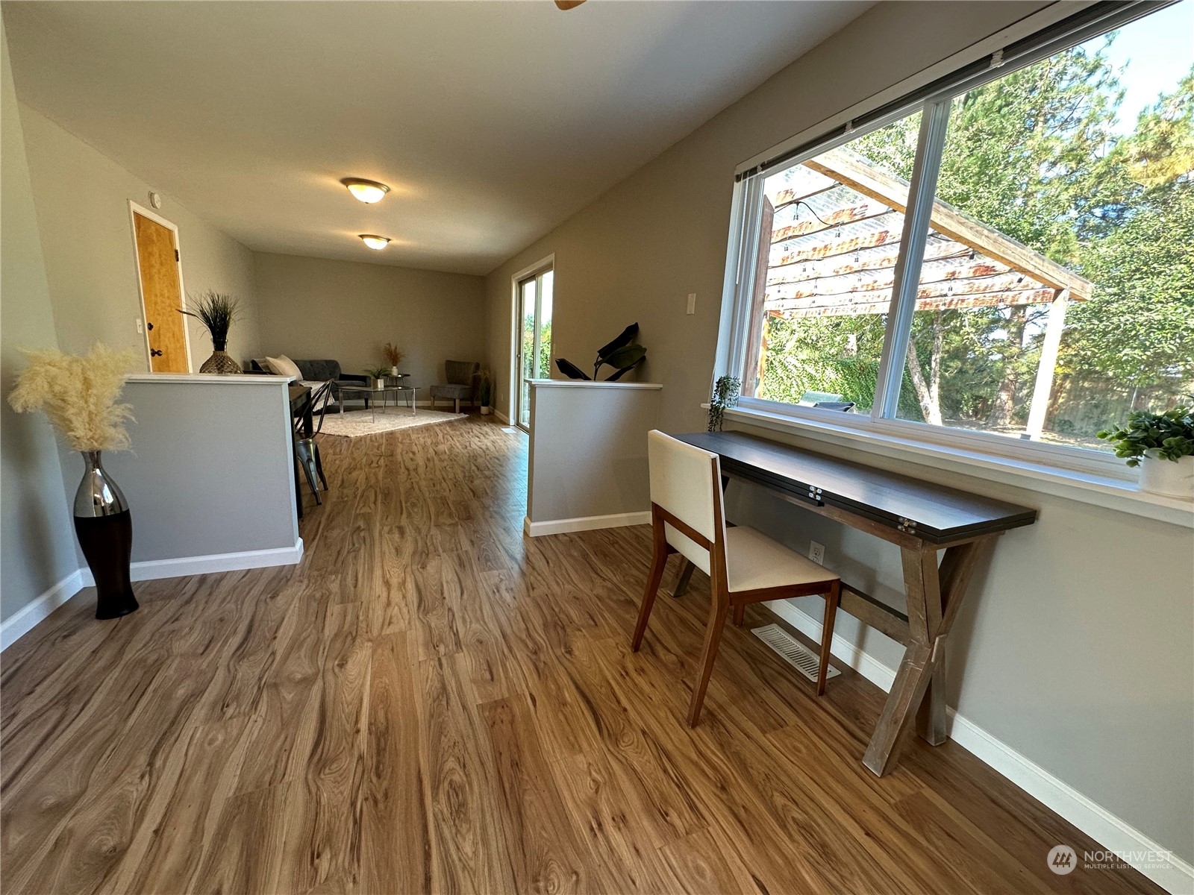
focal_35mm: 14
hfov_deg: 102.1
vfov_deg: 85.7
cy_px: 448
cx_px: 597
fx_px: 483
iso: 160
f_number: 2.2
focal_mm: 2.22
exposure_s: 1/120
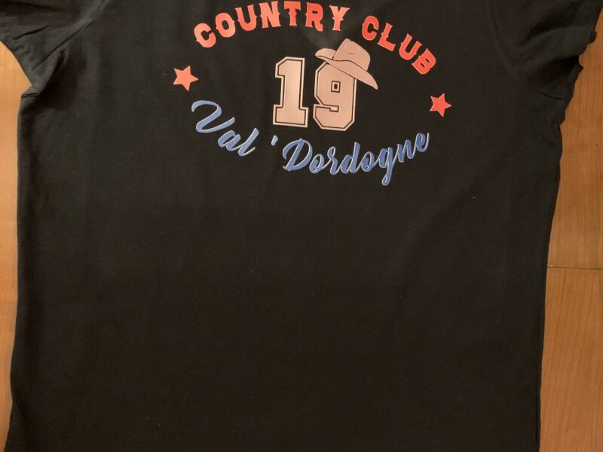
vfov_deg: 53.1
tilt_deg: -76.7
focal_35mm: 26
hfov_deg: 67.3
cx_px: 302
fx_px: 453
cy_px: 226
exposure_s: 1/17
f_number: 1.8
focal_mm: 4.25
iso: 1600
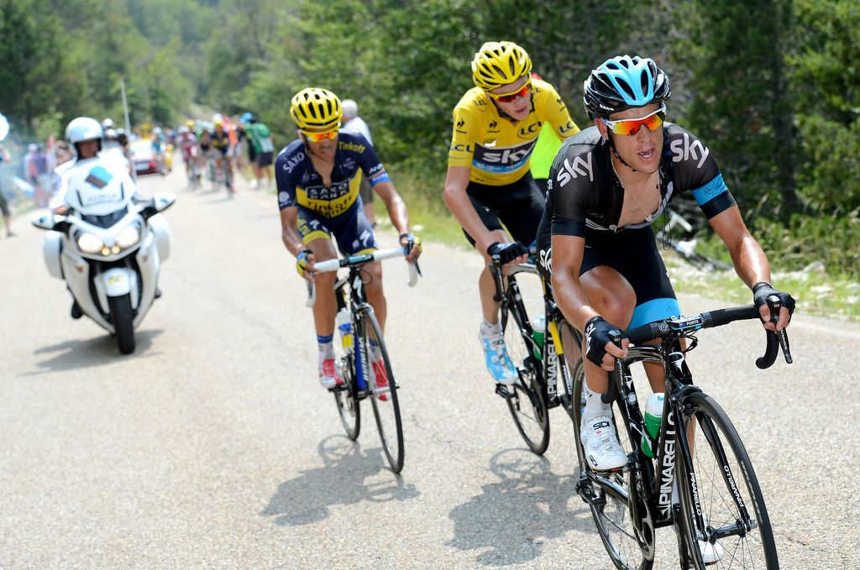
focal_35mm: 70
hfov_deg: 28.9
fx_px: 1669
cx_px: 430
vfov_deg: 19.4
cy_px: 285
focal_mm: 70
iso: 320
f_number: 5.6
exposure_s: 1/800
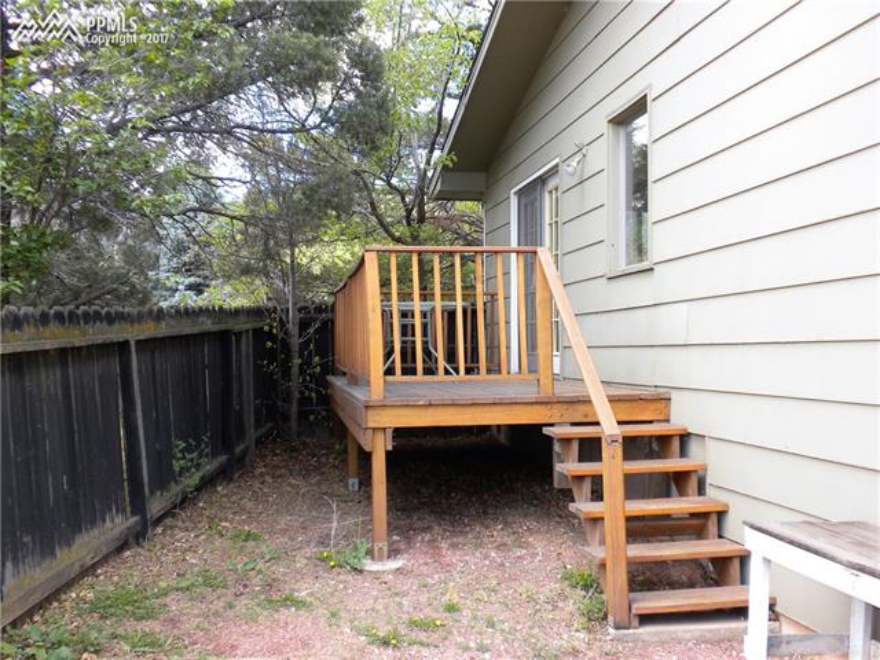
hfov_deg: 50.1
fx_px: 941
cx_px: 440
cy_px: 330
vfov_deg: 38.7
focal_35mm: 37
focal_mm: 6.6
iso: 90
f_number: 3.5
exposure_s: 1/103
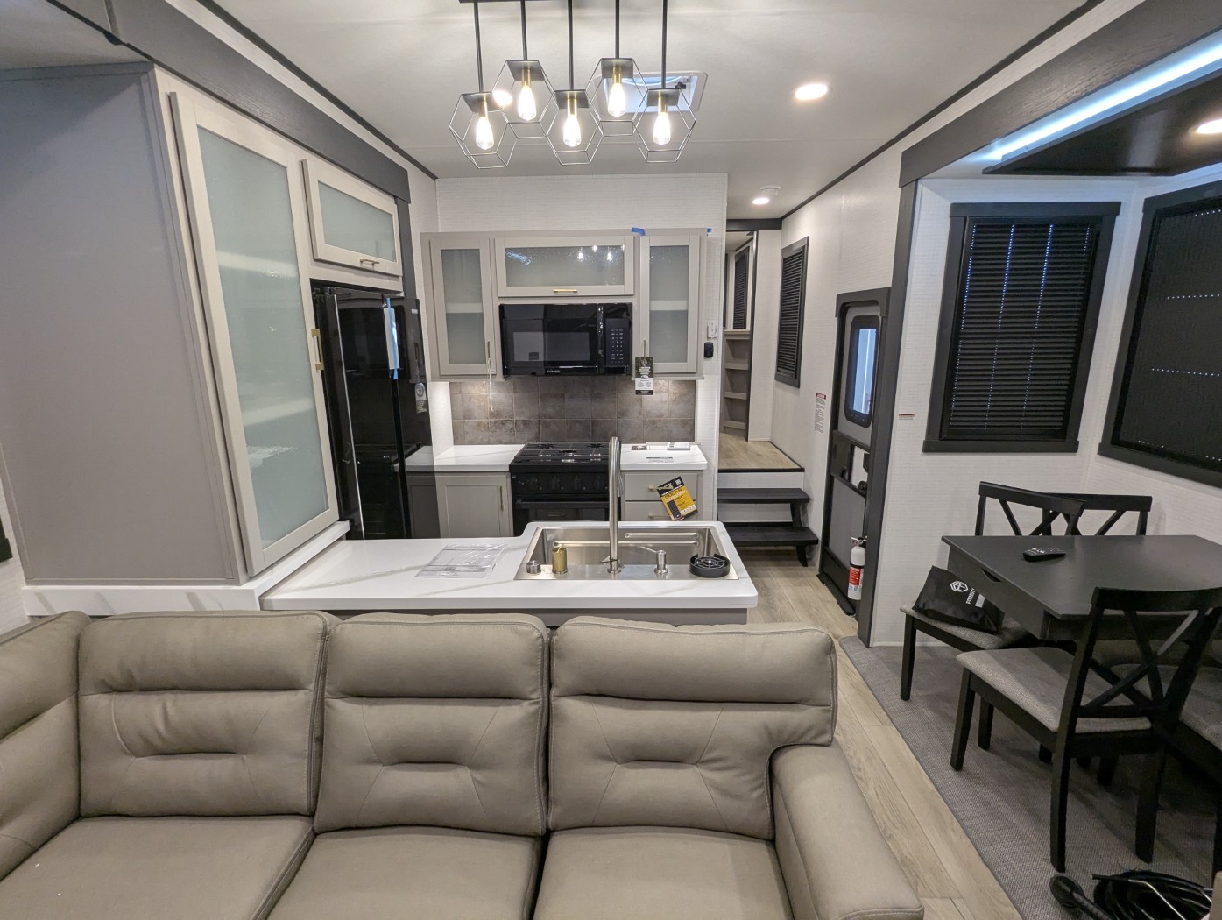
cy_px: 460
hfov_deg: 94.4
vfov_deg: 78.2
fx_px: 566
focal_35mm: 16
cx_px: 611
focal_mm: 2.35
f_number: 2.2
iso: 131
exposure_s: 1/58.7
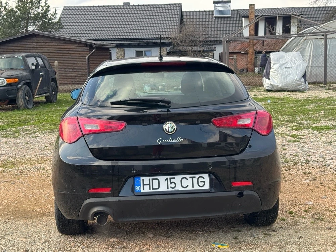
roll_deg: +1.3
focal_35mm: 48
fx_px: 466
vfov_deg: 30.3
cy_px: 126
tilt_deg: -8.7
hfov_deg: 39.7
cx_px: 168
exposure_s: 1/651
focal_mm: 6.76
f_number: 1.78
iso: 64
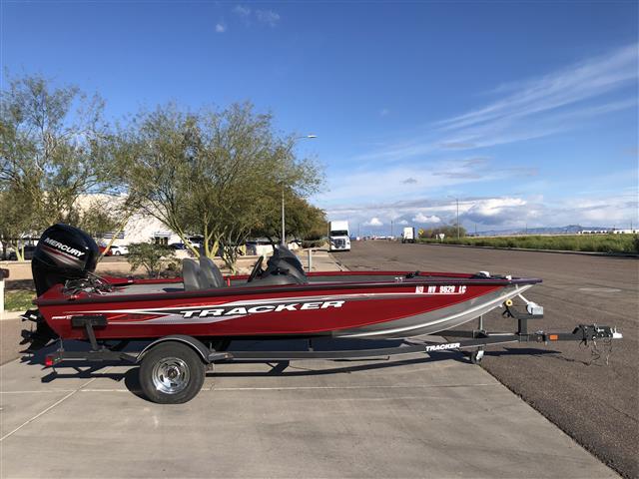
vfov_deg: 49.7
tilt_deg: +1.9
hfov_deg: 63.4
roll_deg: +0.4
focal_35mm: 28
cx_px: 320
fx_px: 517
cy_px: 240
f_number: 1.8
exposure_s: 1/2208
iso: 20
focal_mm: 3.99
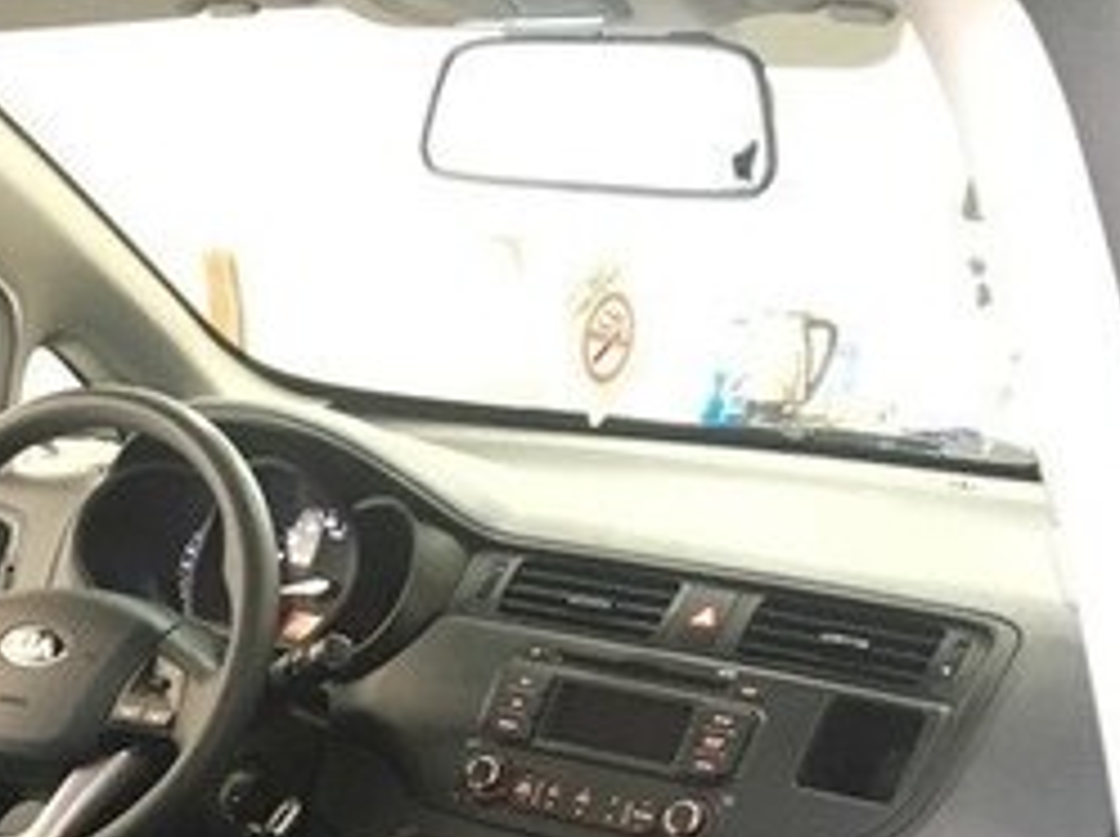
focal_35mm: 77
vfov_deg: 17.8
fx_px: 2488
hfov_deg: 23.6
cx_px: -148
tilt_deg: -22.0
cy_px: 1109
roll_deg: -3.4
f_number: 2.2
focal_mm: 4.15
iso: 400
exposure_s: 1/17
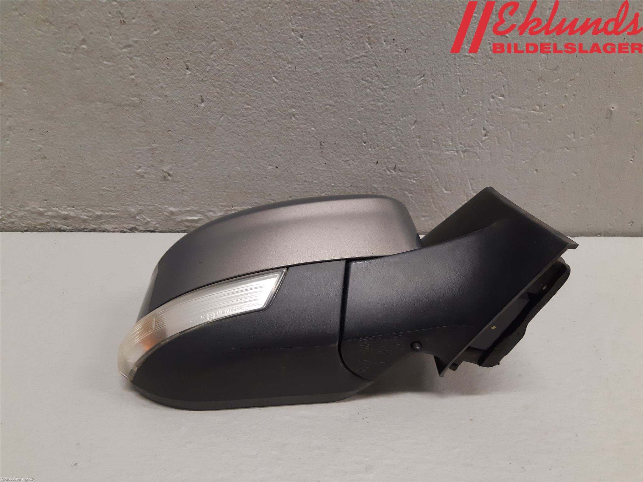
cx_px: 322
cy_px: 241
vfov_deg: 53.1
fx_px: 483
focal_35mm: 26
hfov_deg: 67.3
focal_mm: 3.93
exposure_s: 1/50
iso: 160
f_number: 1.7
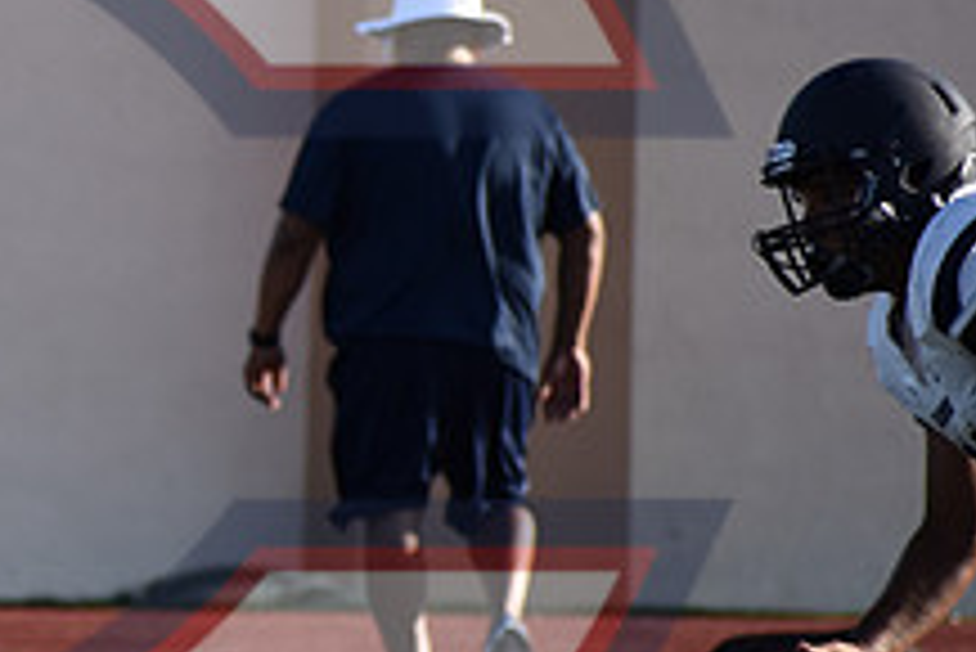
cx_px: -256
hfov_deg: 2.2
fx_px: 24958
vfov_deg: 1.5
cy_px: 317
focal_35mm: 920
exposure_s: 1/1250
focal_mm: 230
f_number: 5.6
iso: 400
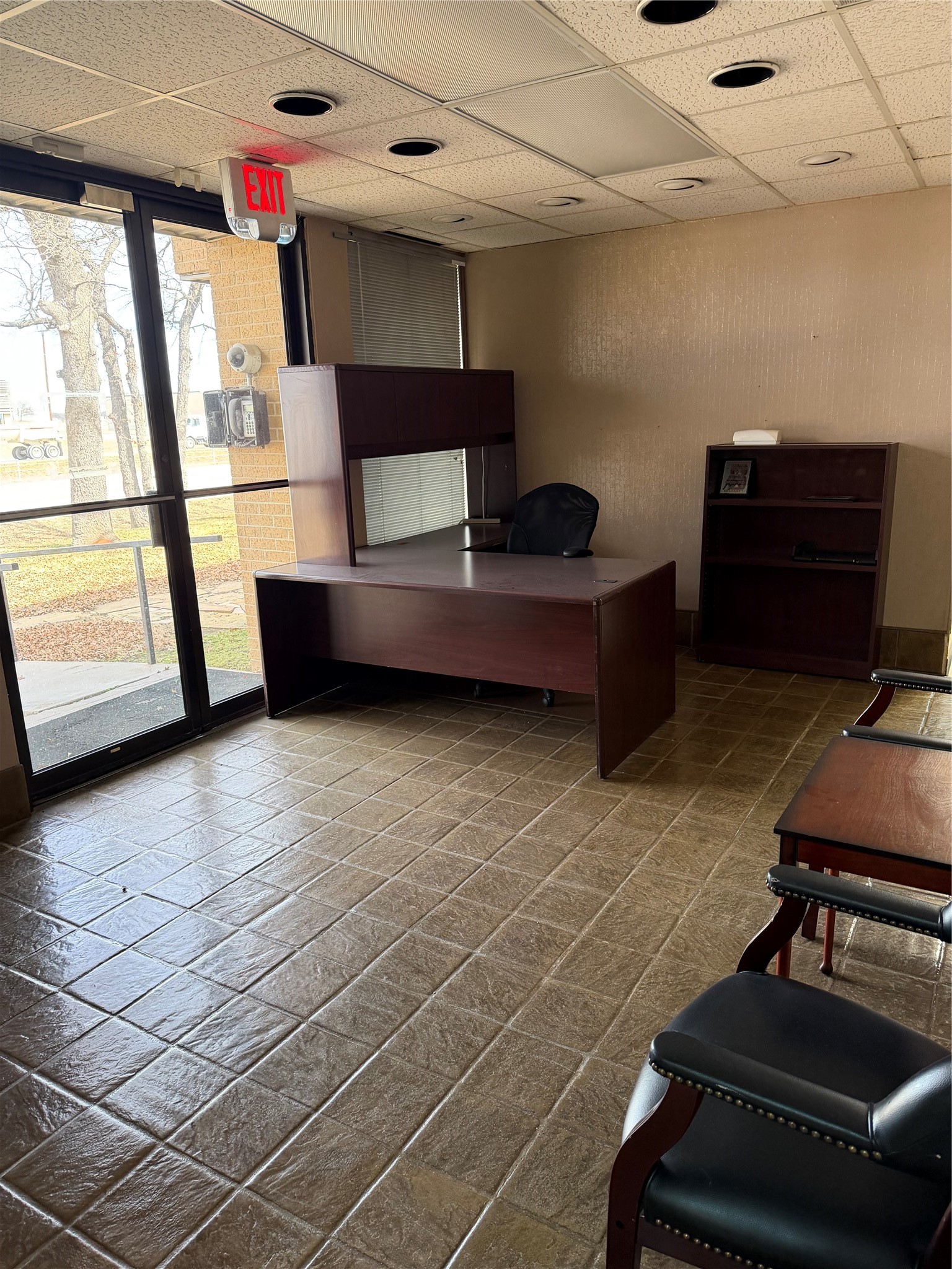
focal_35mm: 24
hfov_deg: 56.8
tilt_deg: -13.8
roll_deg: +1.1
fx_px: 880
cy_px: 634
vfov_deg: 71.6
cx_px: 476
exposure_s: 1/60
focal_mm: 6.76
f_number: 1.78
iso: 250
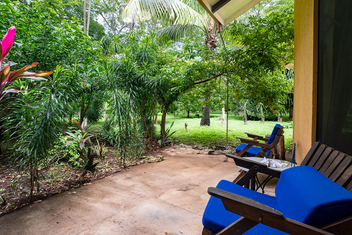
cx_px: 168
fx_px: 156
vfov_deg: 73.7
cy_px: 115
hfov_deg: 96.7
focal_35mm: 16
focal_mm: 10
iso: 160
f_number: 10
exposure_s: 1/10
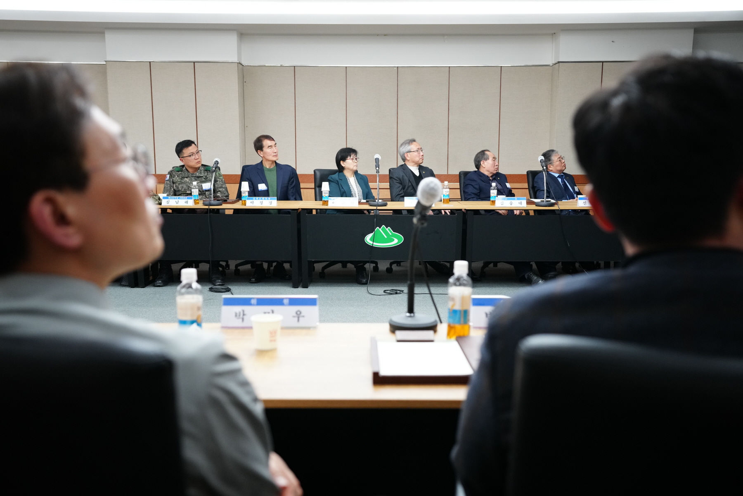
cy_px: 248
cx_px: 372
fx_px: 722
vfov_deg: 37.9
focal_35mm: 35
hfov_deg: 54.4
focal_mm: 35
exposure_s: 1/160
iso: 2500
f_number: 3.2
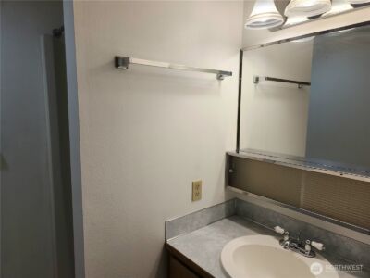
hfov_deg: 73.9
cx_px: 185
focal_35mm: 23
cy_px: 139
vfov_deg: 58.9
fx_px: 246
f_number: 1.8
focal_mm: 5.4
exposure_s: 1/60.2
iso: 20
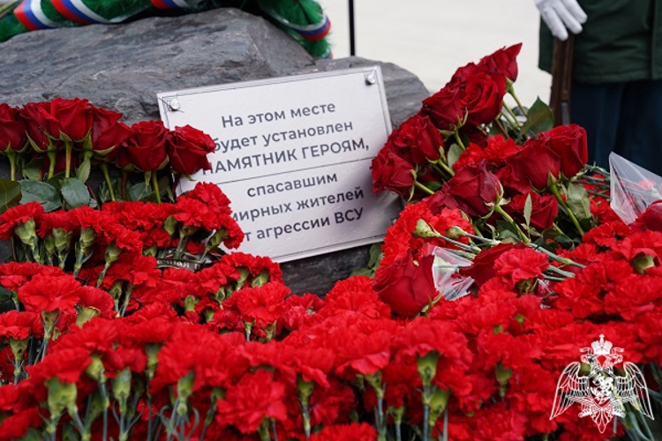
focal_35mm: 55
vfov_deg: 24.6
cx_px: 331
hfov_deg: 36.2
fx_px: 1011
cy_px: 220
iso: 100
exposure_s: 1/200
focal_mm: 55
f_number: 5
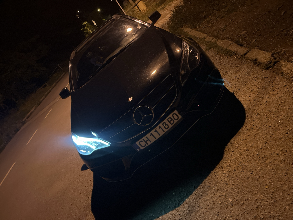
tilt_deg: -19.4
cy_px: 110
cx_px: 146
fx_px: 220
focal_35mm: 26
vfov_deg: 53.1
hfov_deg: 67.3
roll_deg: +38.2
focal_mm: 5.1
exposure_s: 1/17
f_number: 1.6
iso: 2500
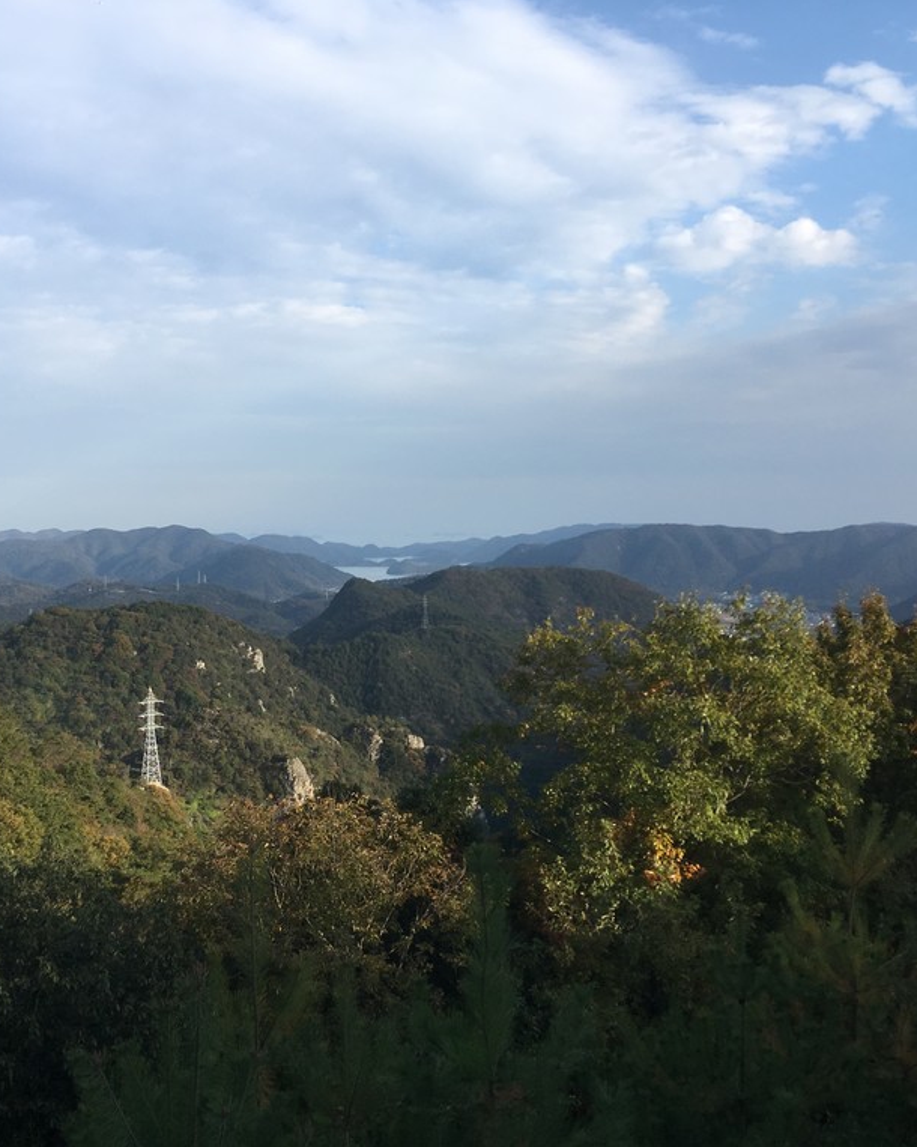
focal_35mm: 38
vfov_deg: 47.9
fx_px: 1290
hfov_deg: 39.0
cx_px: 365
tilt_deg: -3.8
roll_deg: +0.3
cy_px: 571
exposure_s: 1/1040
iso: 25
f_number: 2.2
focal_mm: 4.15
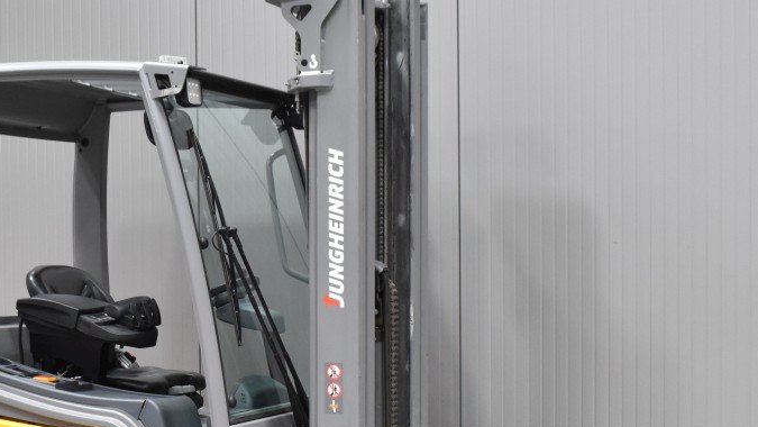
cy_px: 342
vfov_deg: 17.8
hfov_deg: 31.1
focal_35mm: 67
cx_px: 236
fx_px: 1347
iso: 1600
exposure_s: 1/30
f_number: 5
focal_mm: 24
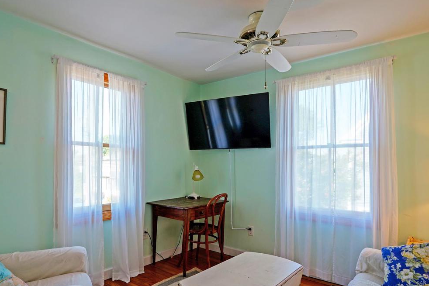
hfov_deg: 78.4
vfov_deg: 57.0
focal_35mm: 22
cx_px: 198
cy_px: 165
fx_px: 262
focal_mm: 10
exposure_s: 1/50
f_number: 3.5
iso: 100
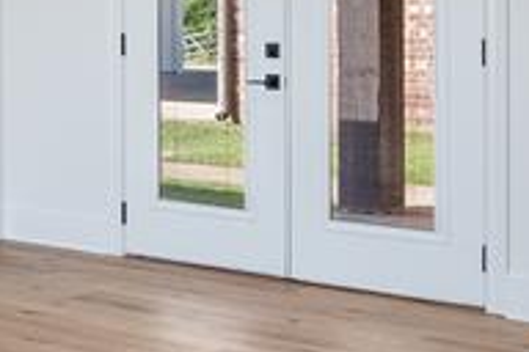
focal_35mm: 96
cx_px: -50
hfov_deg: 20.3
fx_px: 1411
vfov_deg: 14.1
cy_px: 26
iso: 400
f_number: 7.1
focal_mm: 18
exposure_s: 1/40
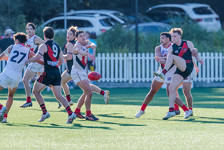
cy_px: 62
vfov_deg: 2.3
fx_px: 3740
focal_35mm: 601
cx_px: 176
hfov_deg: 3.4
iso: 800
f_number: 5
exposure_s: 1/1600
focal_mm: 380
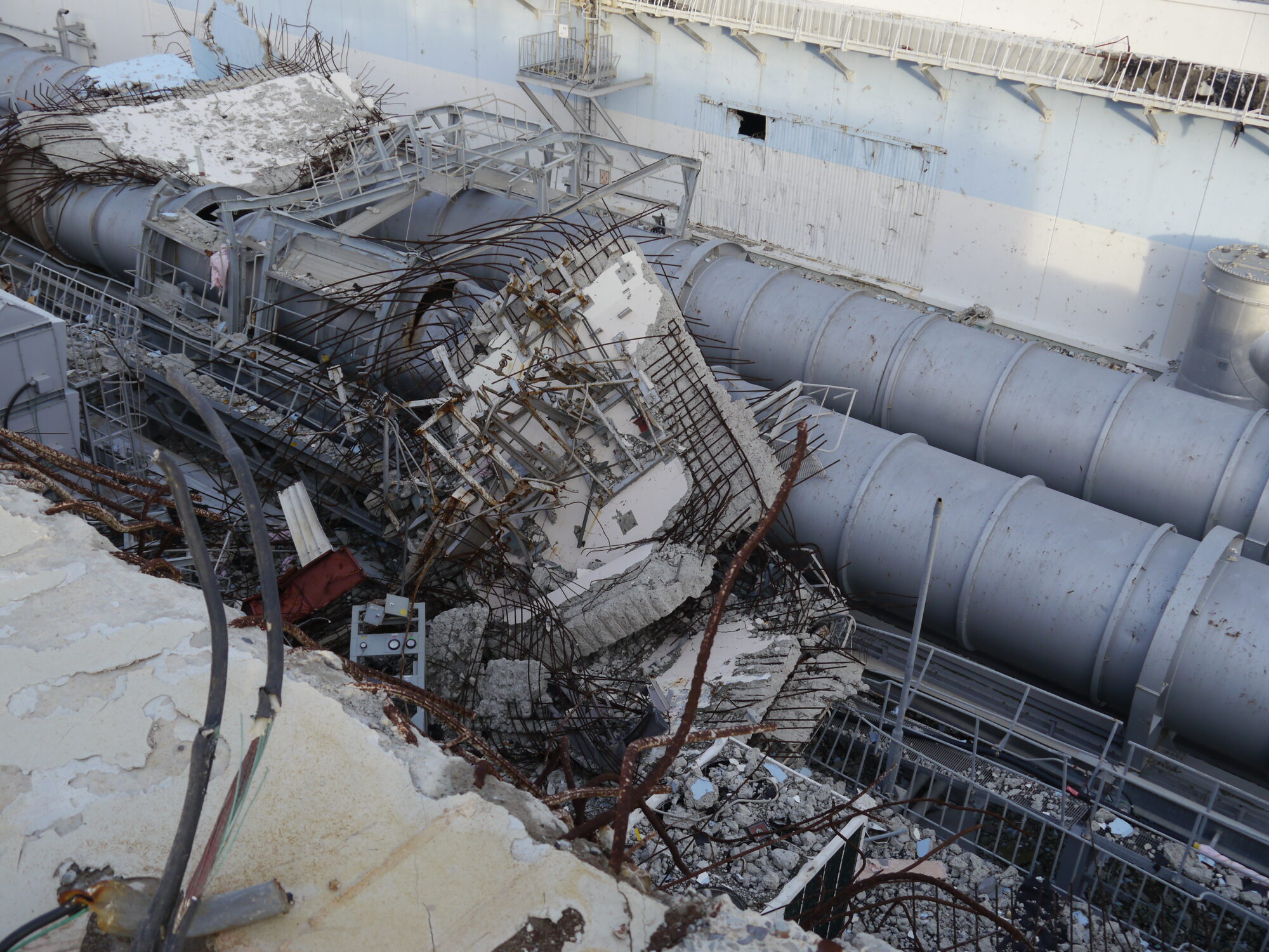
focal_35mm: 36
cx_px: 634
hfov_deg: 51.4
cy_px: 476
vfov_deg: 39.7
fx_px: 1320
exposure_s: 1/200
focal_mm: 18
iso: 160
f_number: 5.6
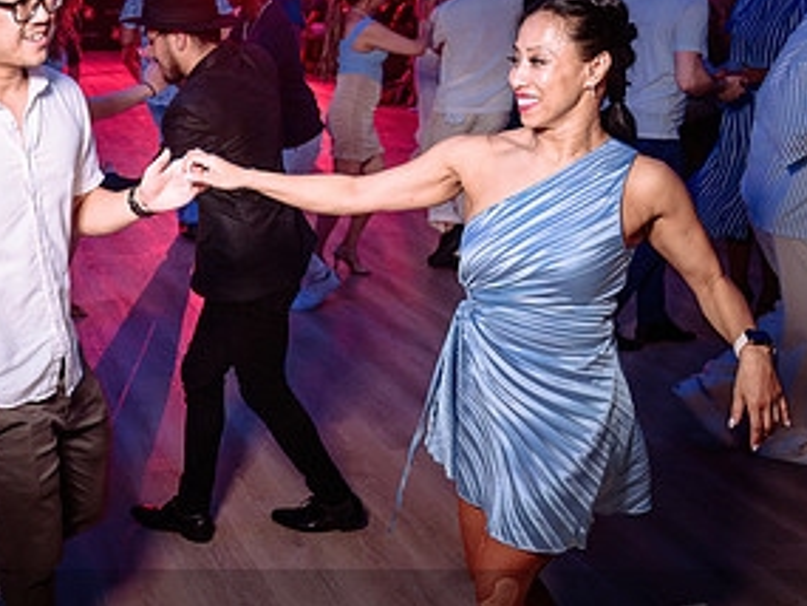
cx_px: 159
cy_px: 344
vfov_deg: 26.1
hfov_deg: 33.3
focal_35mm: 56
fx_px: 1306
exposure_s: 1/80
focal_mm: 25.5
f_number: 3.5
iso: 500
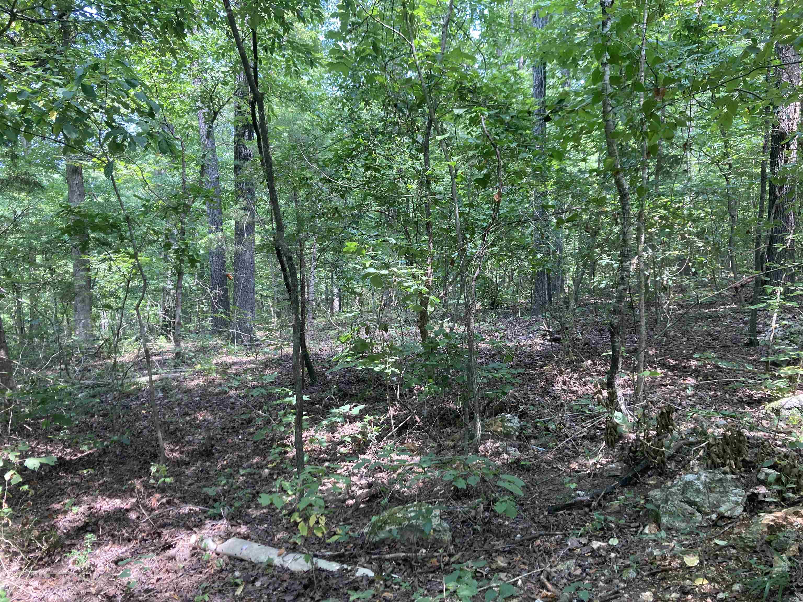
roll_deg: -0.6
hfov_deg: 63.4
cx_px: 402
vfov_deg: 49.7
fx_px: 650
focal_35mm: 28
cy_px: 301
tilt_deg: -4.7
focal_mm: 3.99
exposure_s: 1/121
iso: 64
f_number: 1.8
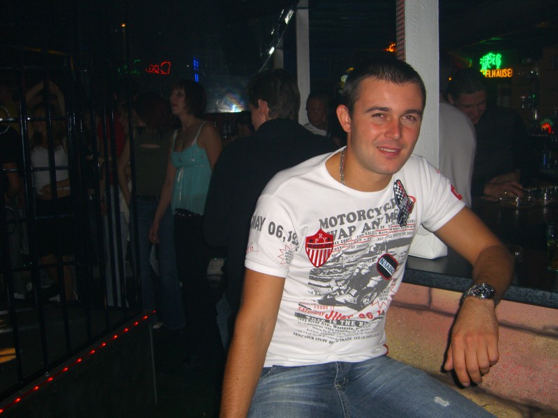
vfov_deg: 37.7
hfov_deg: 49.0
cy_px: 209
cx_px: 279
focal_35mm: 38
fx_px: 613
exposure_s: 1/60
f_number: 2.8
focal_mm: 7.9
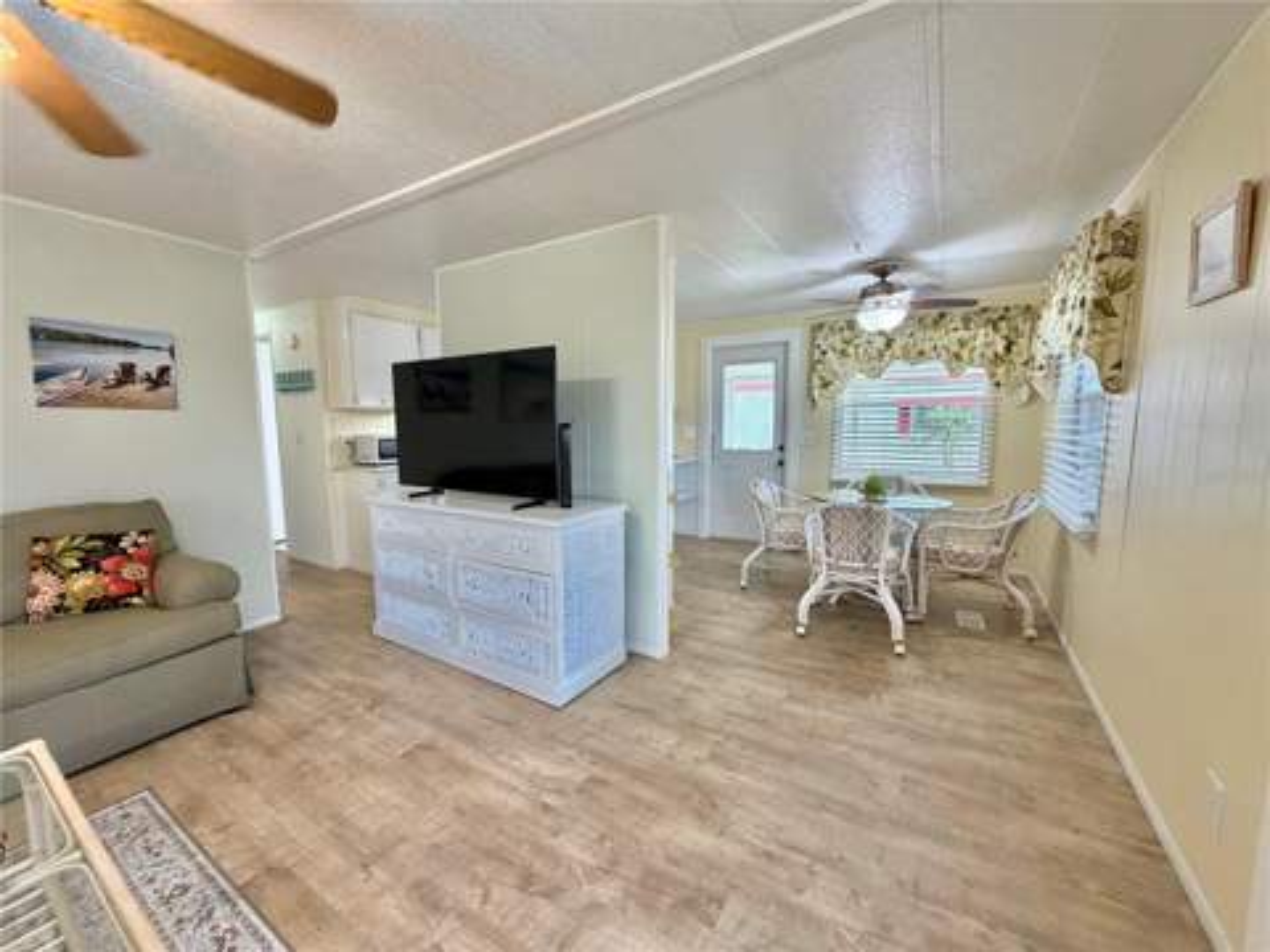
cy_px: 476
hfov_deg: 102.1
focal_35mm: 14
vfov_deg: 85.7
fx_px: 514
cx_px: 635
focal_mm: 2.22
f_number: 2.2
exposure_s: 1/120
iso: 320
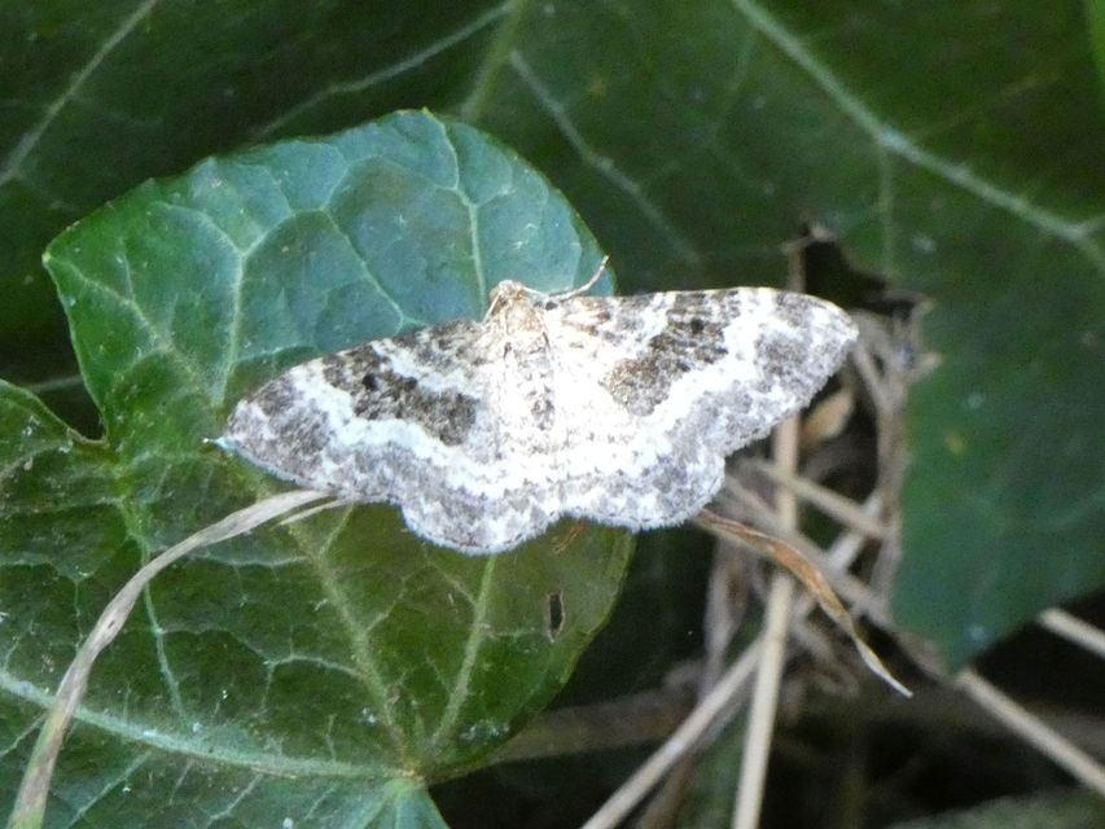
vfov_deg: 3.1
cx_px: 552
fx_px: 15452
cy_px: 414
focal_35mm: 484
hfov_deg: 4.1
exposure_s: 1/60
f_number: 5.6
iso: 1600
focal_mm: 86.7
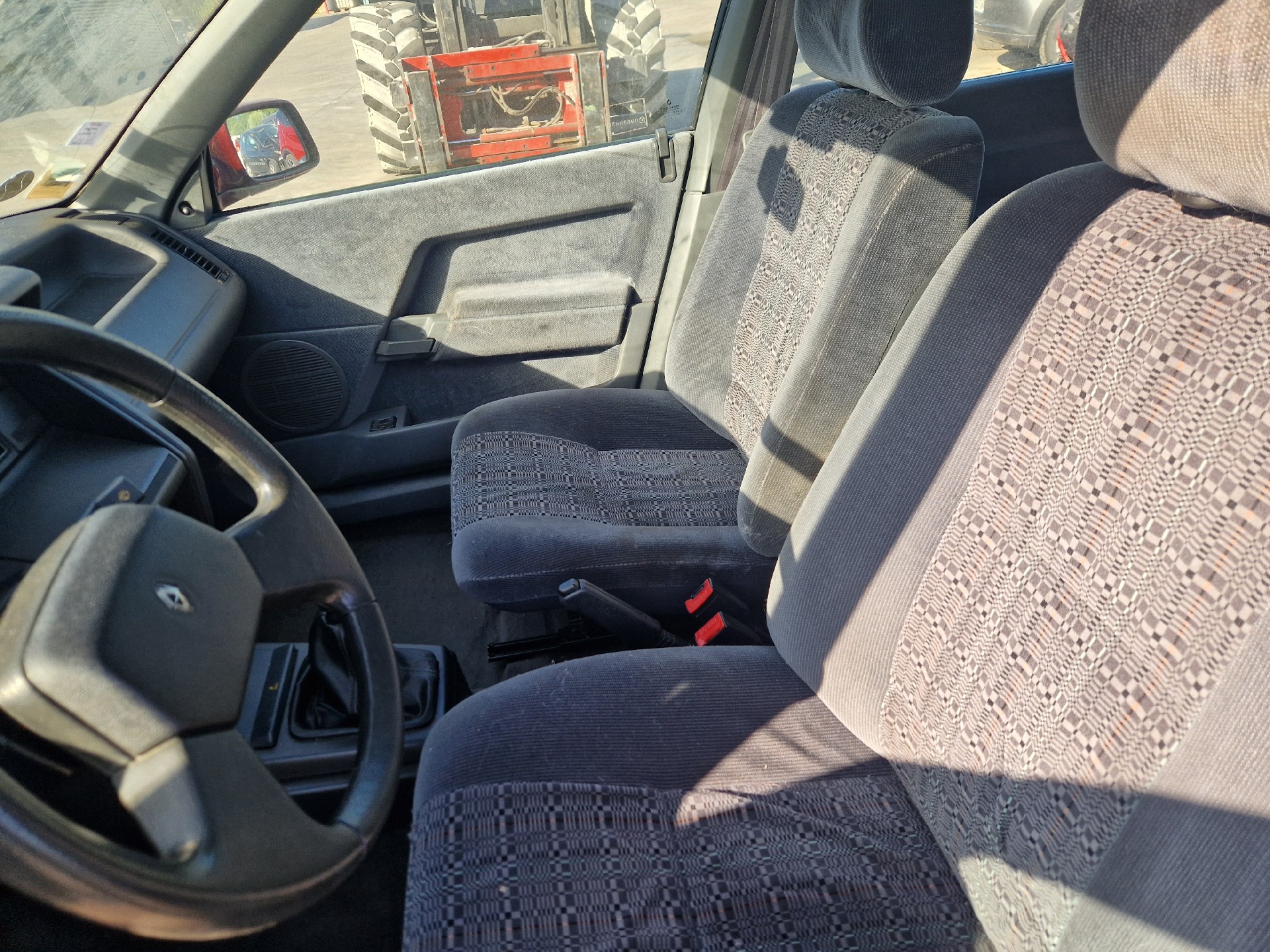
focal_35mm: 23
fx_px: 844
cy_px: 476
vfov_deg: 58.9
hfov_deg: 73.9
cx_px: 635
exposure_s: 1/244
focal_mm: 5.4
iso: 50
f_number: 1.8
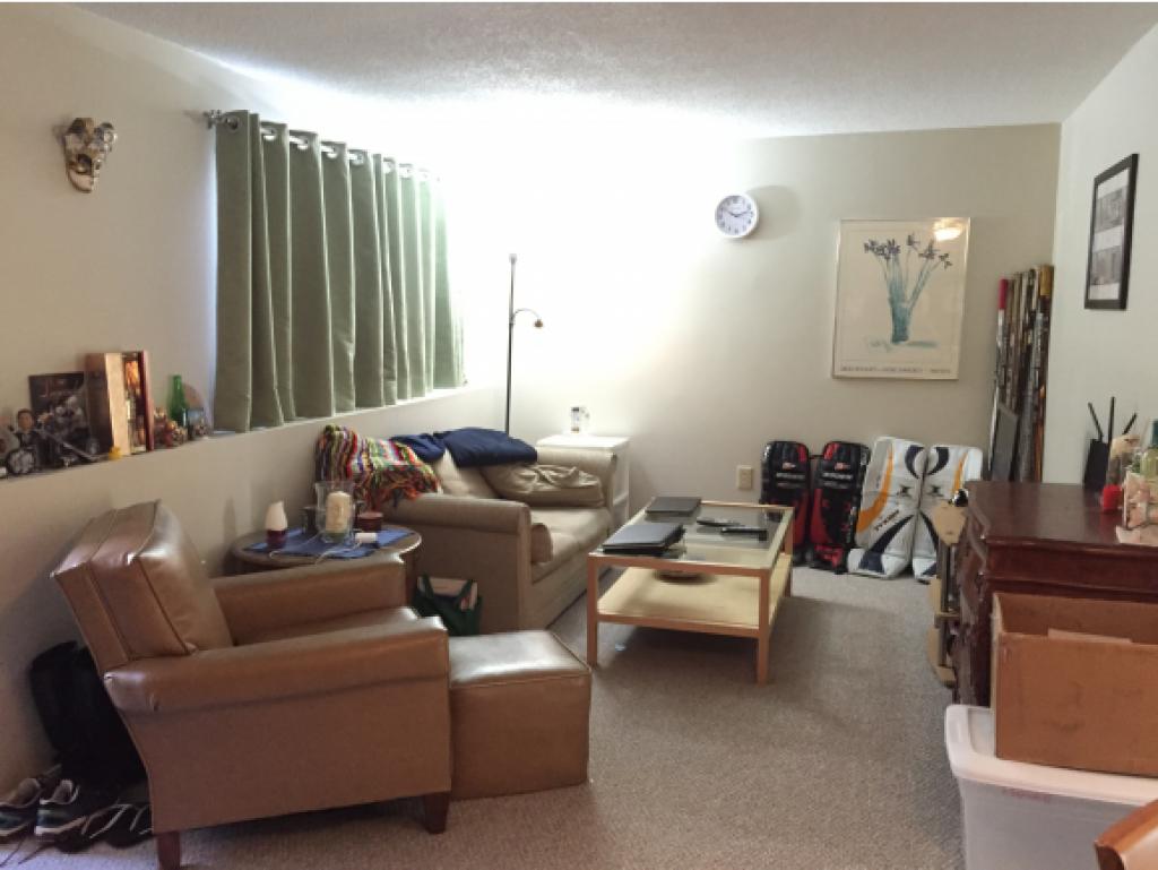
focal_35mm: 29
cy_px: 435
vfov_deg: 48.3
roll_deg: -1.4
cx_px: 579
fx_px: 971
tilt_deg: -7.6
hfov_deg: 61.6
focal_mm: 4.15
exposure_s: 1/15
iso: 320
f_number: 2.2
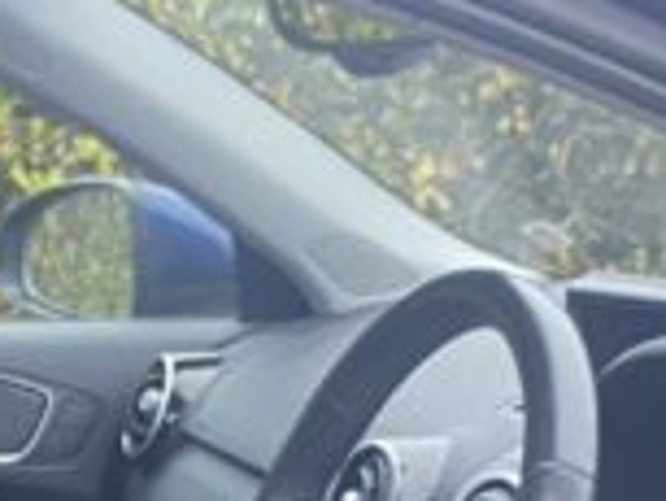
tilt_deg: -21.0
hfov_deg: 14.5
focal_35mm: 135
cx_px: 139
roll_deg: +1.2
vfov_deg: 10.2
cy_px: 987
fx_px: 2599
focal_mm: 4.25
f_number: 1.8
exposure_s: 1/40
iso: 640
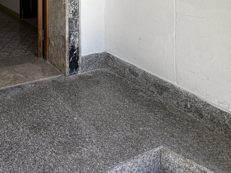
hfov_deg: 41.6
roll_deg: -0.2
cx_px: 8
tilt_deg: +1.7
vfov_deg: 28.5
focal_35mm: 40
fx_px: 267
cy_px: -60
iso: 40
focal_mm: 2.22
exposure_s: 1/154
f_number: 2.2
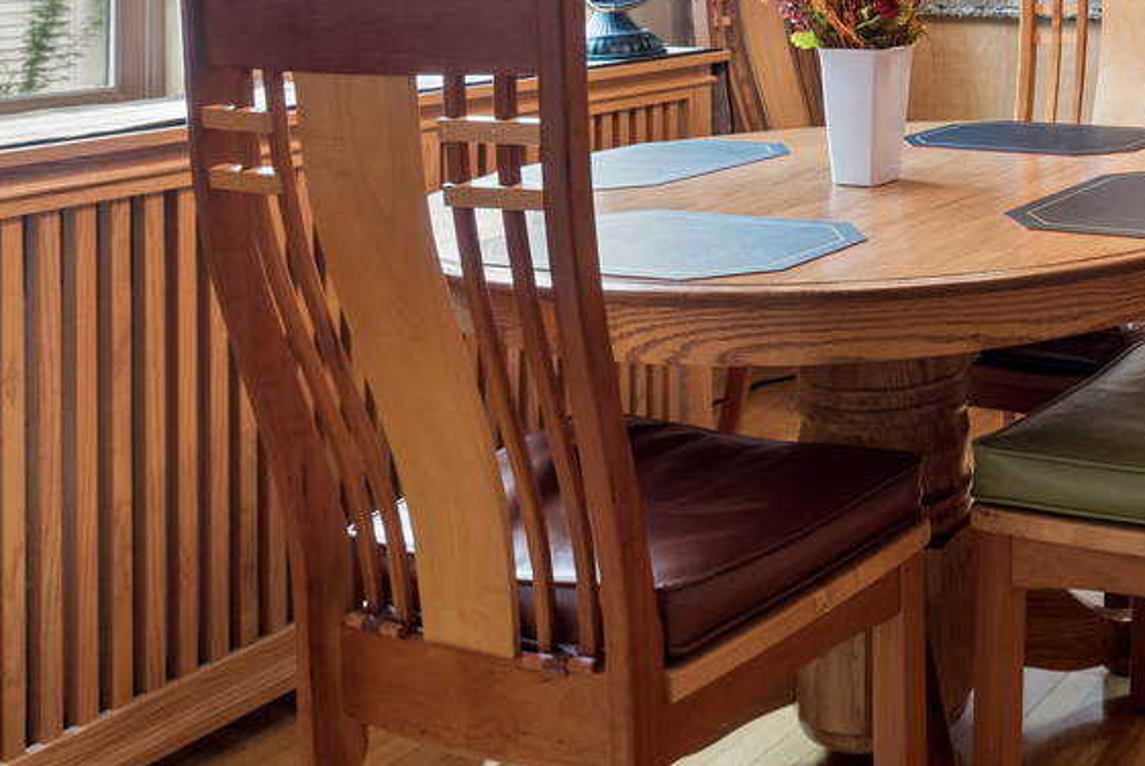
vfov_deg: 25.0
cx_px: 1243
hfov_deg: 35.0
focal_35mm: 49
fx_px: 1560
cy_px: -137
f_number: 8
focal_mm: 17
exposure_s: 1/13
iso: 400
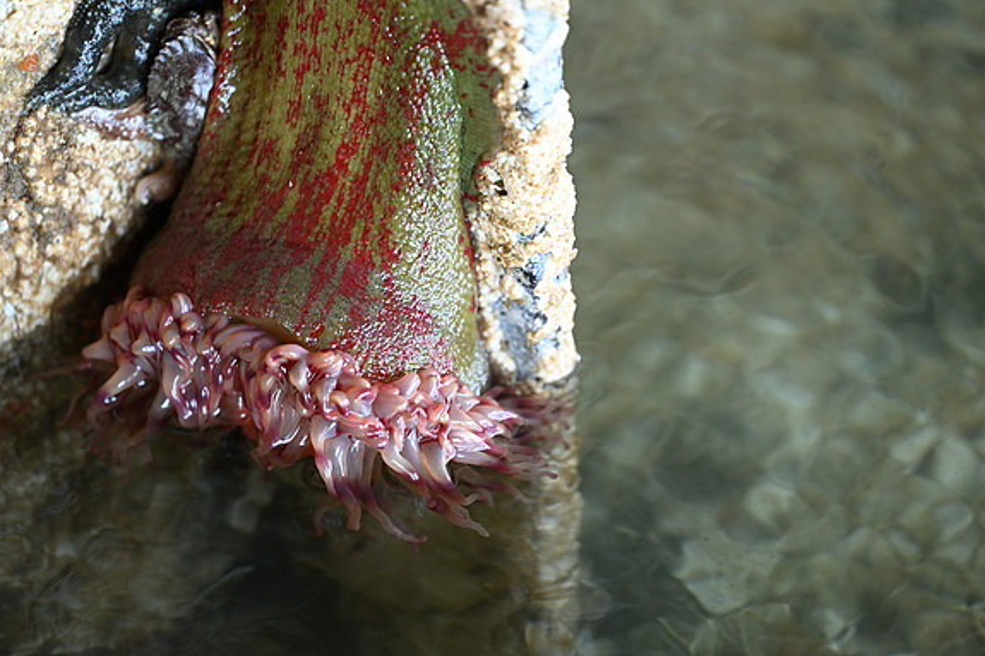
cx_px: 492
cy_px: 328
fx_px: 2899
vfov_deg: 12.9
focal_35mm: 106
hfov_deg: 19.3
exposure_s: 1/125
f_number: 3
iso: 1100
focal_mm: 105
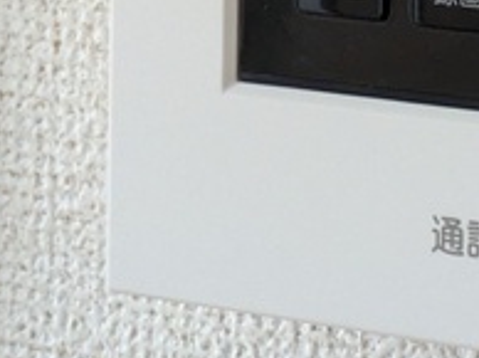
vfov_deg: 5.7
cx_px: 521
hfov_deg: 7.8
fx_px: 3497
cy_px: -316
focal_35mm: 253
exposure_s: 1/120
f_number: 1.89
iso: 446
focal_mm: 5.43
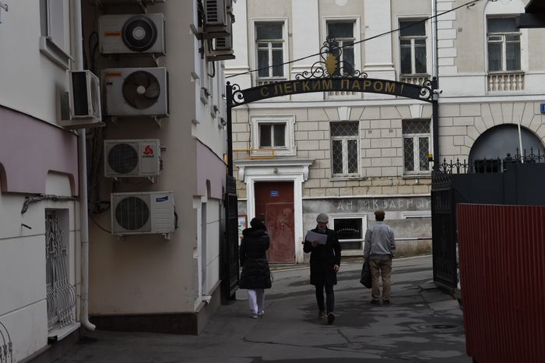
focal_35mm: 62
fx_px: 938
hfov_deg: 32.4
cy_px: 182
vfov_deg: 21.9
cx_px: 272
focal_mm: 62
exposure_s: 1/500
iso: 1600
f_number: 10
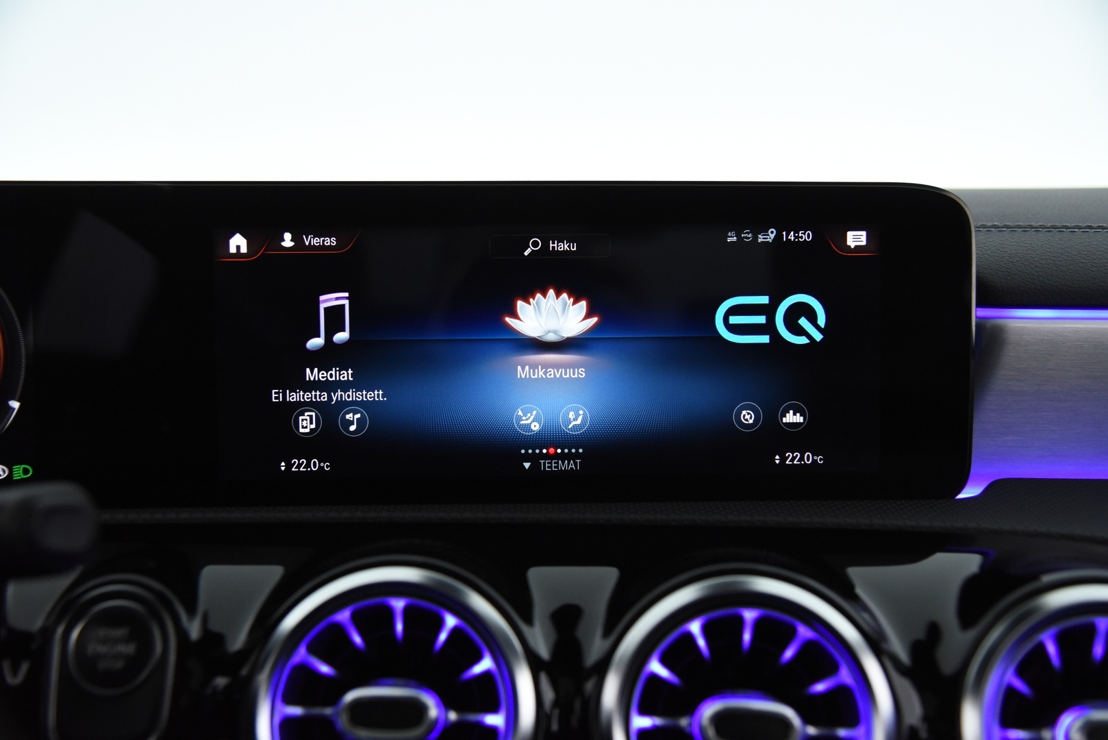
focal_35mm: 38
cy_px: 370
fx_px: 1170
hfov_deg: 50.7
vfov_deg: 35.1
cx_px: 554
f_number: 4
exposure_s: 1/80
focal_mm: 38
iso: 4000
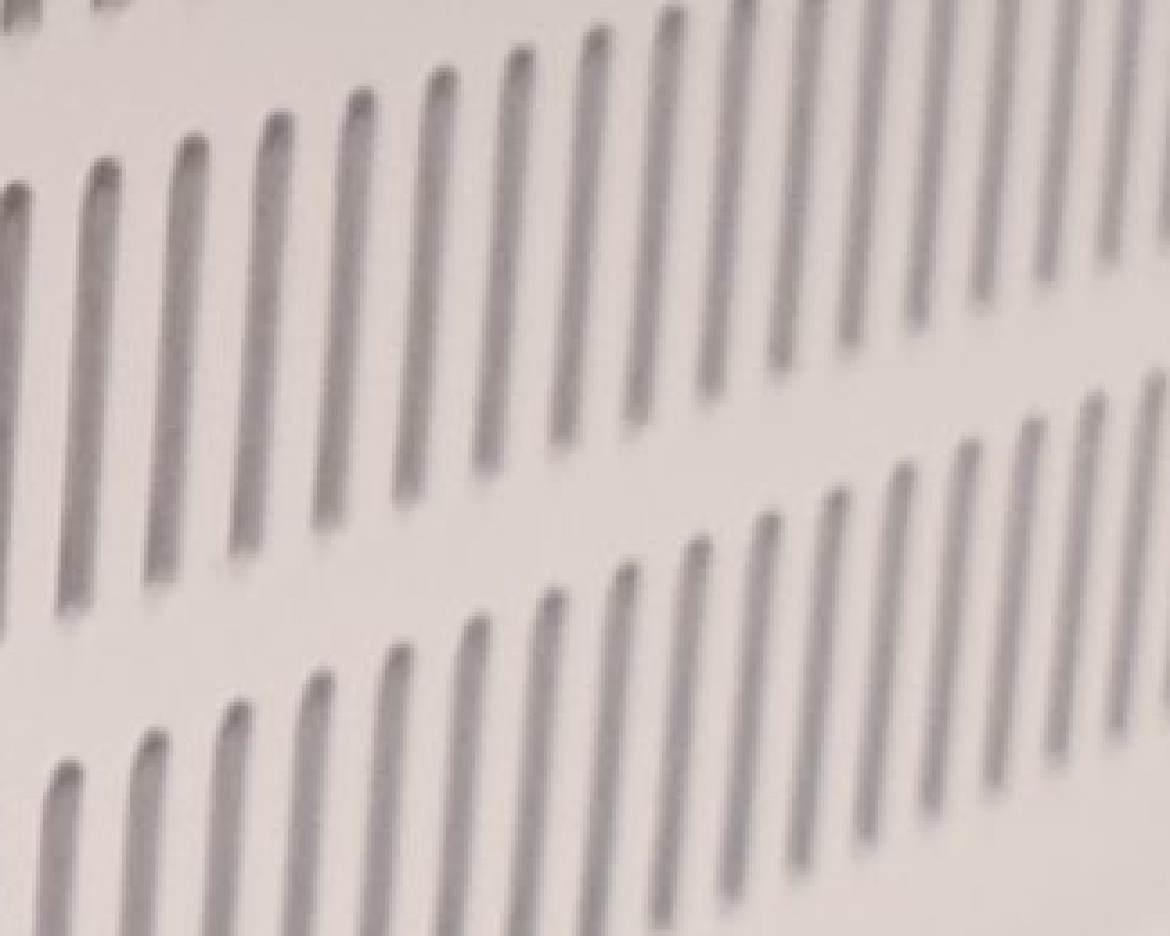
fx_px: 6925
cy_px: 454
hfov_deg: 8.8
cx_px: -1627
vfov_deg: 7.7
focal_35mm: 200
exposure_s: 1/50
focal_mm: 4.3
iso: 160
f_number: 2.4
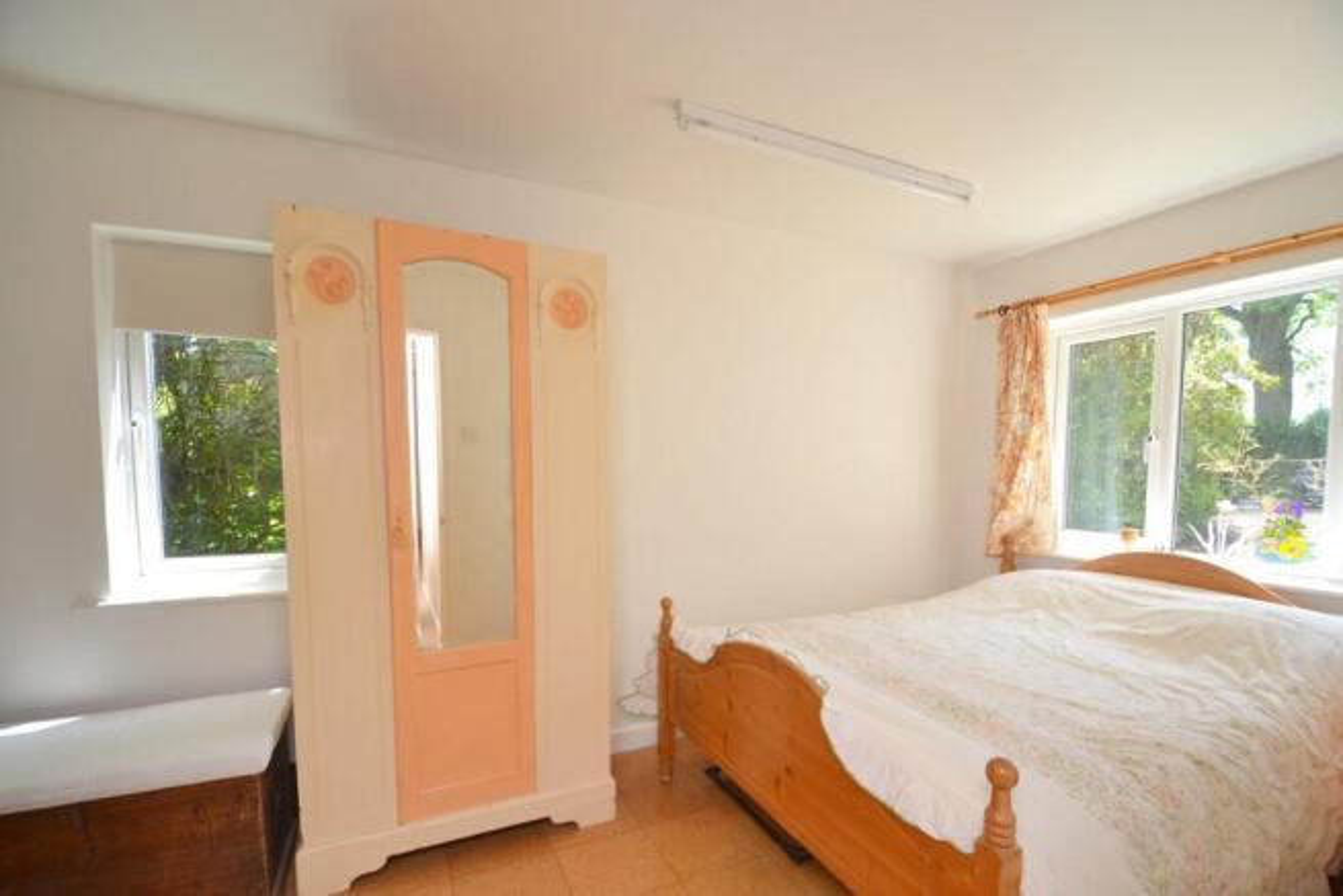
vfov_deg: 77.4
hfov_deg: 100.4
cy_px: 448
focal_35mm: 15
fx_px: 560
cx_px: 672
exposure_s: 1/80
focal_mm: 10
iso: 100
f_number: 4
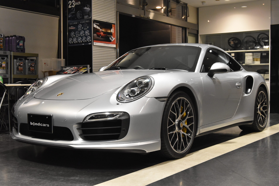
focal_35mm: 46
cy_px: 93
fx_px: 361
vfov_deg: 29.0
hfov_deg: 42.3
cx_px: 140
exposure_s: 1/50
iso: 3200
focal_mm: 31
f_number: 8
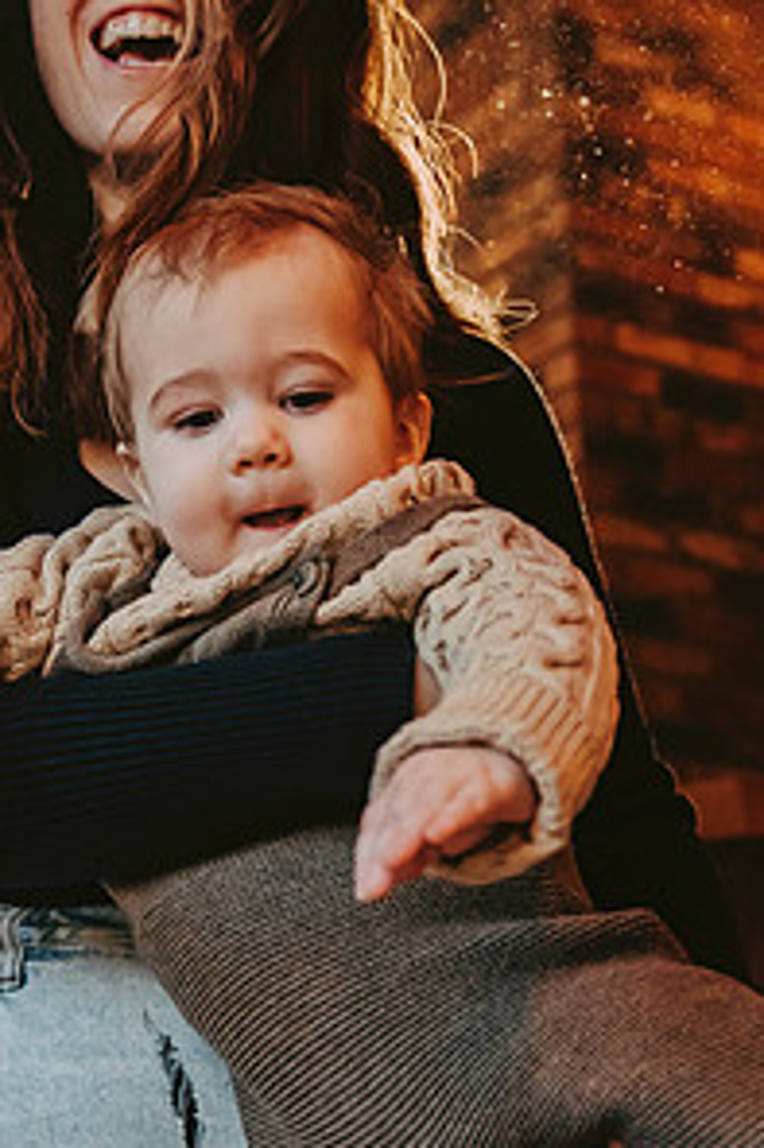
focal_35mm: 73
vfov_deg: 27.6
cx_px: 388
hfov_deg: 18.6
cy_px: 733
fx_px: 2326
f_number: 5
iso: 5000
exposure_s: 1/500
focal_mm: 48
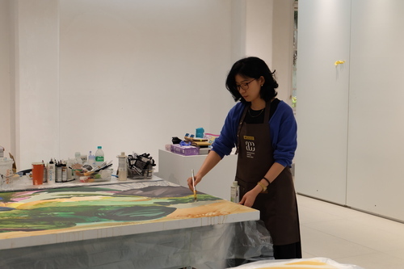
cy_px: 134
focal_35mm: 60
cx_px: 202
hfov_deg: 33.4
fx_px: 673
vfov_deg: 22.6
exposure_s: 1/70
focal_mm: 40.2
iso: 640
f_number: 5.3
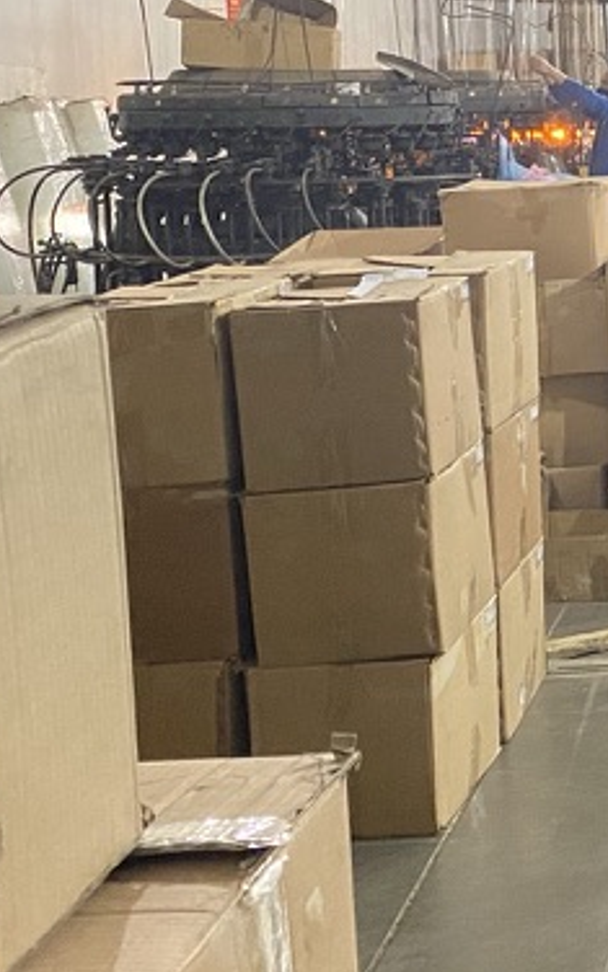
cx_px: 1043
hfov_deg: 15.3
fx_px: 1988
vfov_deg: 27.1
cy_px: 243
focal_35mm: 75
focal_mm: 4.25
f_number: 1.8
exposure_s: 1/33
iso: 500
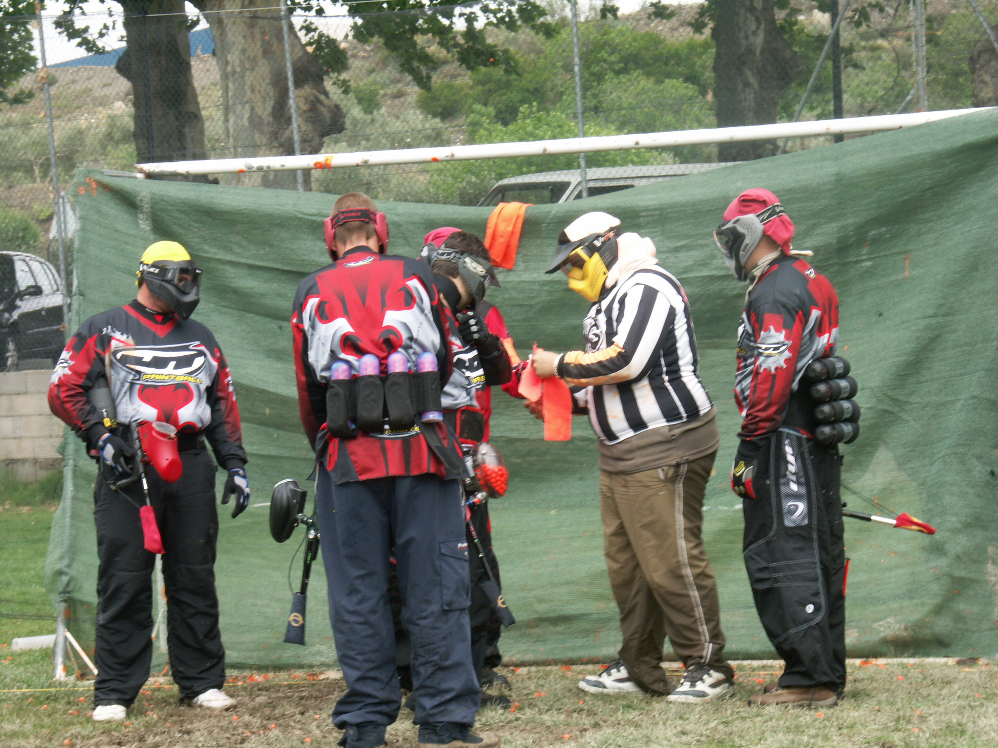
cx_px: 499
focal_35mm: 122
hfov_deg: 16.1
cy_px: 374
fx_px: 3517
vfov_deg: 12.1
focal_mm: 31.07
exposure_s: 1/60
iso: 64
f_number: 6.3
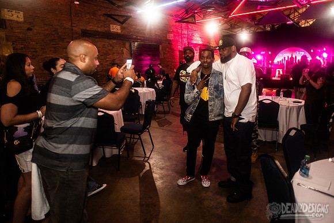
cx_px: 167
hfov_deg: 76.8
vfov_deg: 55.5
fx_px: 211
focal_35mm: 23
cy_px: 96
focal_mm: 20
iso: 1600
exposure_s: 1/50
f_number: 3.2
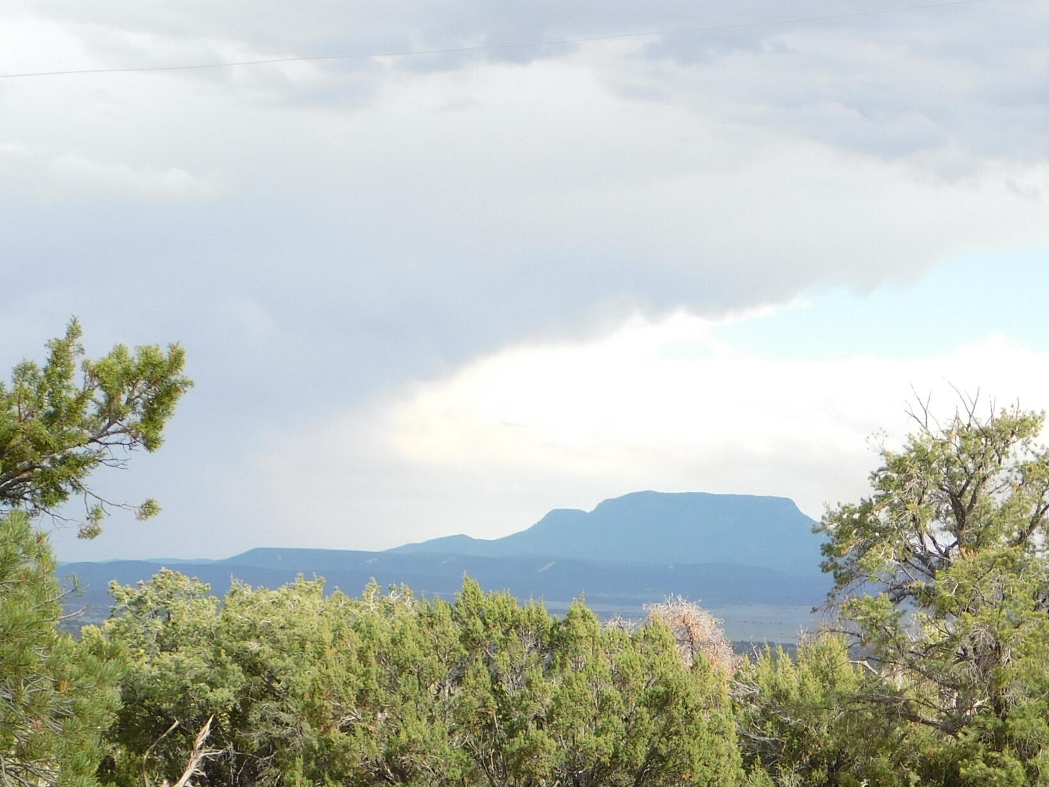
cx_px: 695
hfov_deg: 16.2
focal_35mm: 121
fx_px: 3667
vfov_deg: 12.2
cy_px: 441
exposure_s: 1/320
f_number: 4.2
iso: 125
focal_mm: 11.7
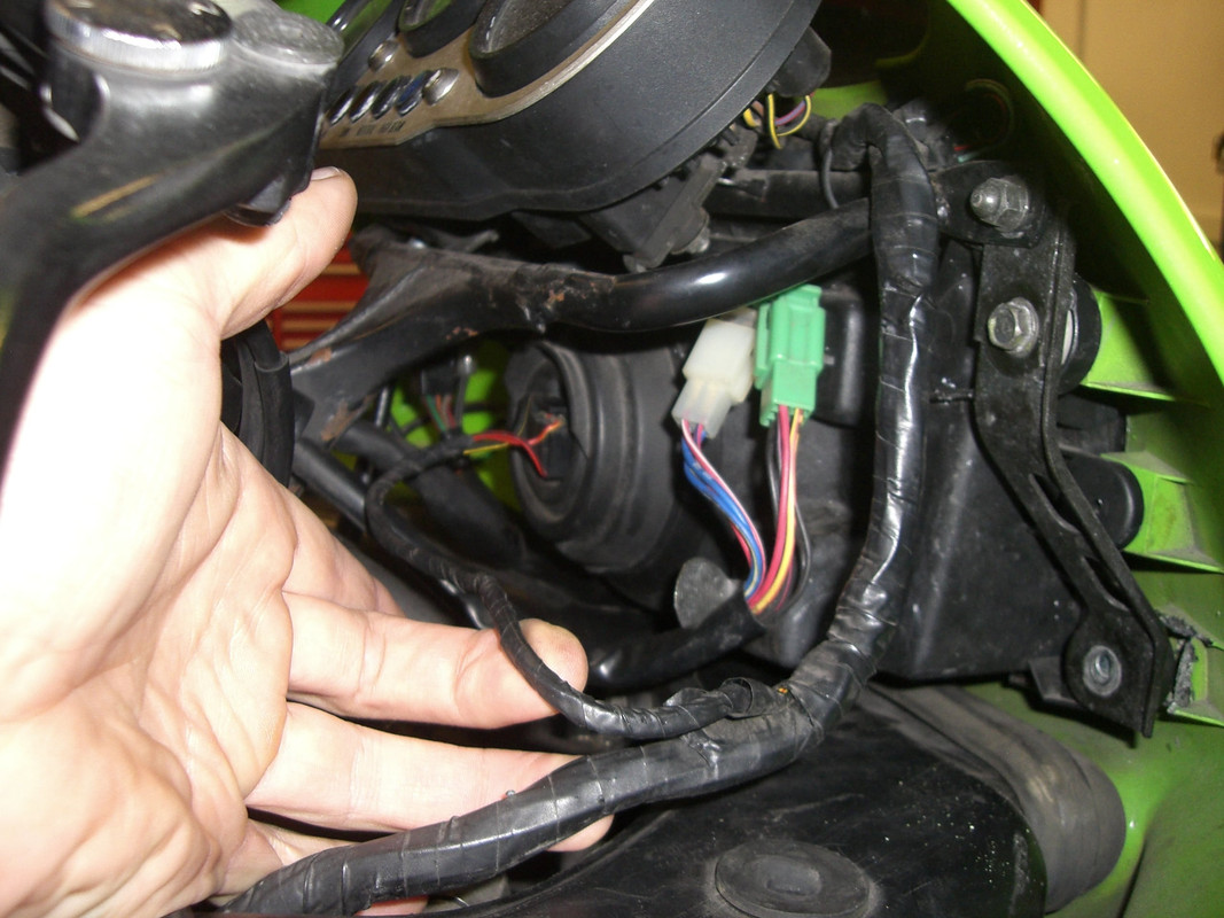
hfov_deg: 49.0
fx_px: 1344
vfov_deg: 37.7
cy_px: 459
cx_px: 612
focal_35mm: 38
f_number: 2.7
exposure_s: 1/60
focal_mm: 6.2
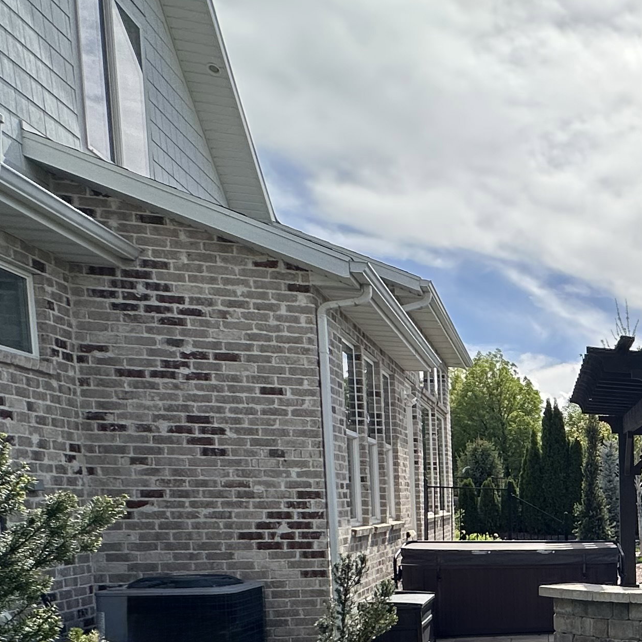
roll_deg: -0.6
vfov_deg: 39.0
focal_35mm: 40
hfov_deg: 30.3
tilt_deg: -4.7
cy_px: 574
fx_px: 839
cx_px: 887
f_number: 2.2
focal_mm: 2.22
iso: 50
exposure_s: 1/1221
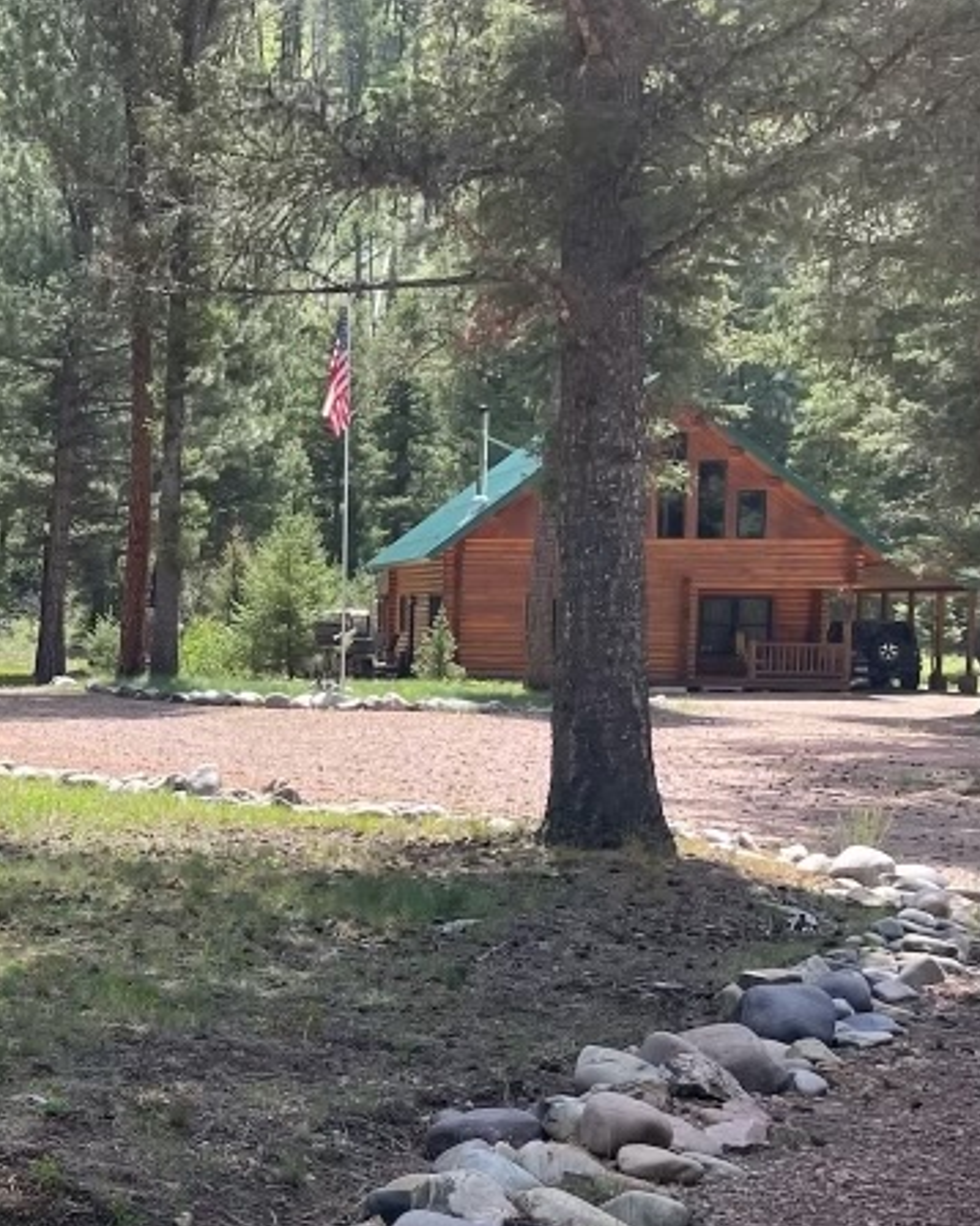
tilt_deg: -1.4
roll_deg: -0.3
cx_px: -367
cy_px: 690
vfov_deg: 32.5
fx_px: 2104
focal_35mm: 58
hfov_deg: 22.7
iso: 32
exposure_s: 1/1103
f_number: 1.6
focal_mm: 4.2
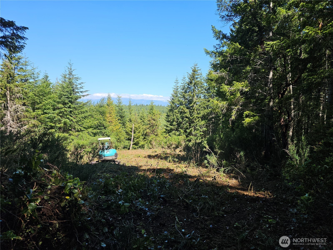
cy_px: 125
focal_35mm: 23
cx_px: 166
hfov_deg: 73.9
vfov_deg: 58.9
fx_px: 221
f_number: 1.7
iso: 10
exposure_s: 1/357
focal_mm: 6.3
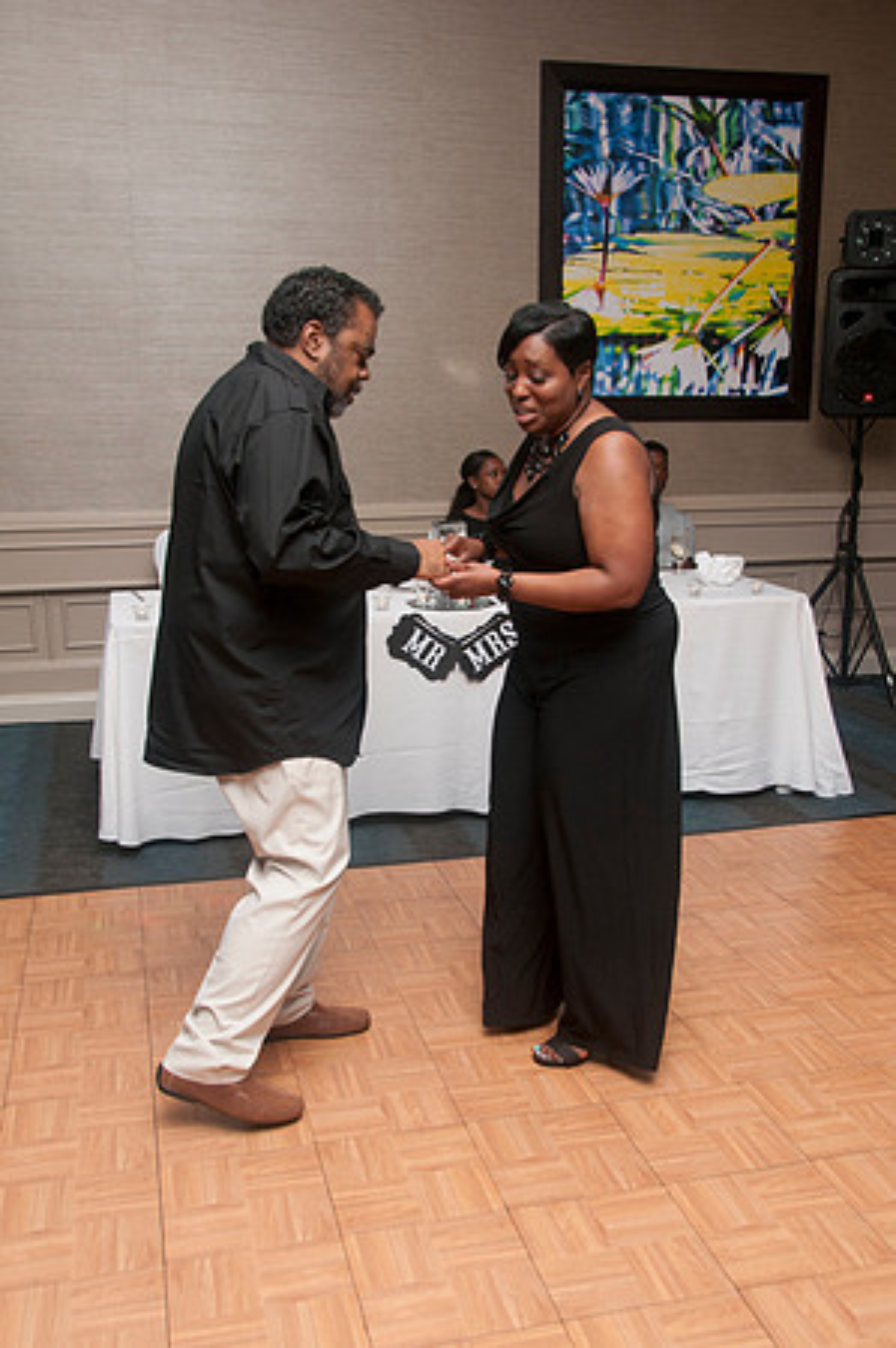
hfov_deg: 39.9
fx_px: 1235
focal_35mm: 33
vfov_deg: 57.3
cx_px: 448
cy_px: 674
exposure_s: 1/125
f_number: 5.6
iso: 400
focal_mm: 22
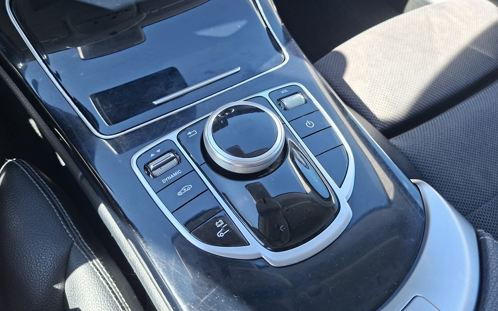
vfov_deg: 49.1
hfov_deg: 72.5
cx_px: 244
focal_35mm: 25
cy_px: 128
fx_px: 339
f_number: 1.8
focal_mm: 5.54
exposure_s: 1/126
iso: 50
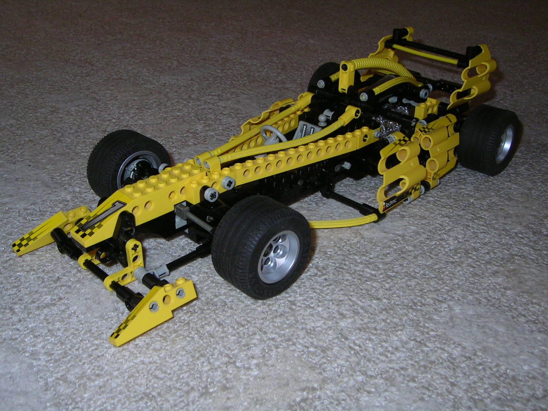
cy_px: 206
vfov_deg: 39.7
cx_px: 274
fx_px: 570
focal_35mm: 36
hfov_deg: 51.4
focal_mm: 5.6
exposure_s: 1/30
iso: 100
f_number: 4.8
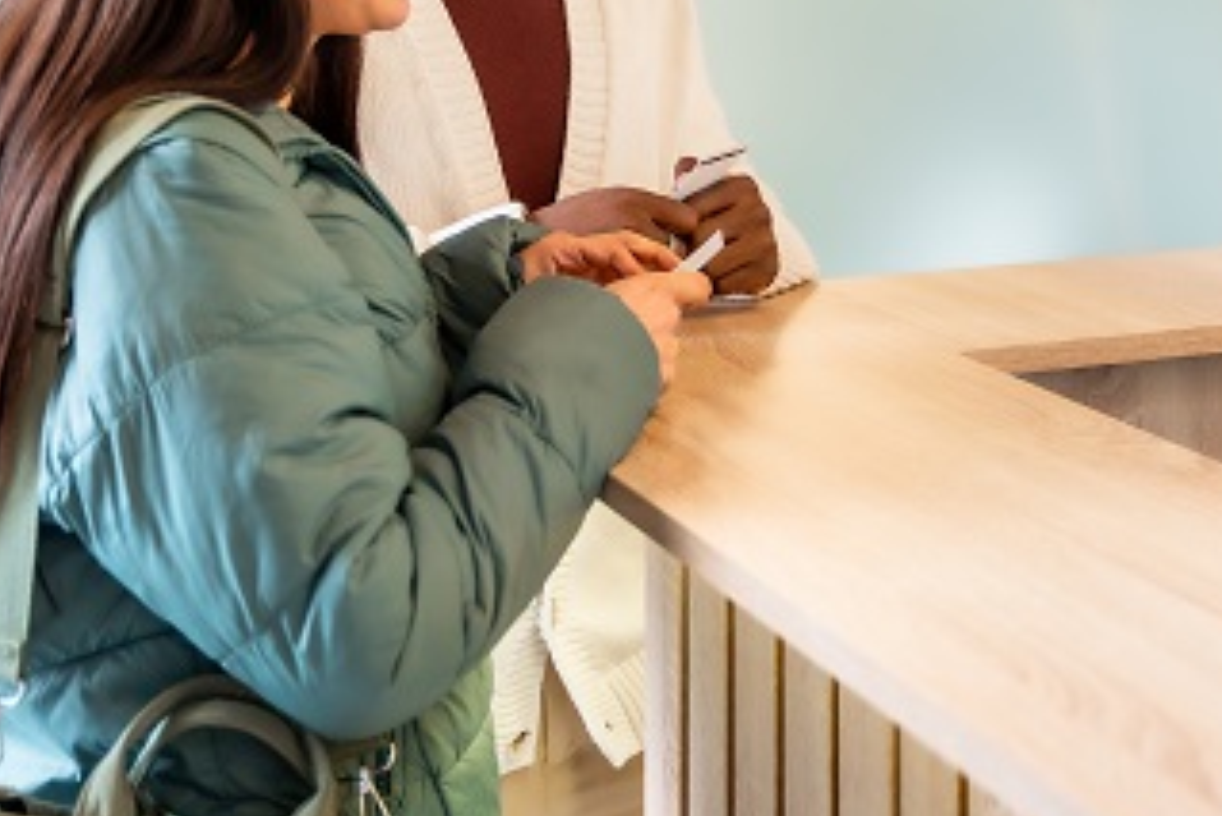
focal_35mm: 77
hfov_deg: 25.3
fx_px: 2615
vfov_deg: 17.7
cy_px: 280
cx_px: 1151
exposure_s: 1/100
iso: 320
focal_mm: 35
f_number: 2.8
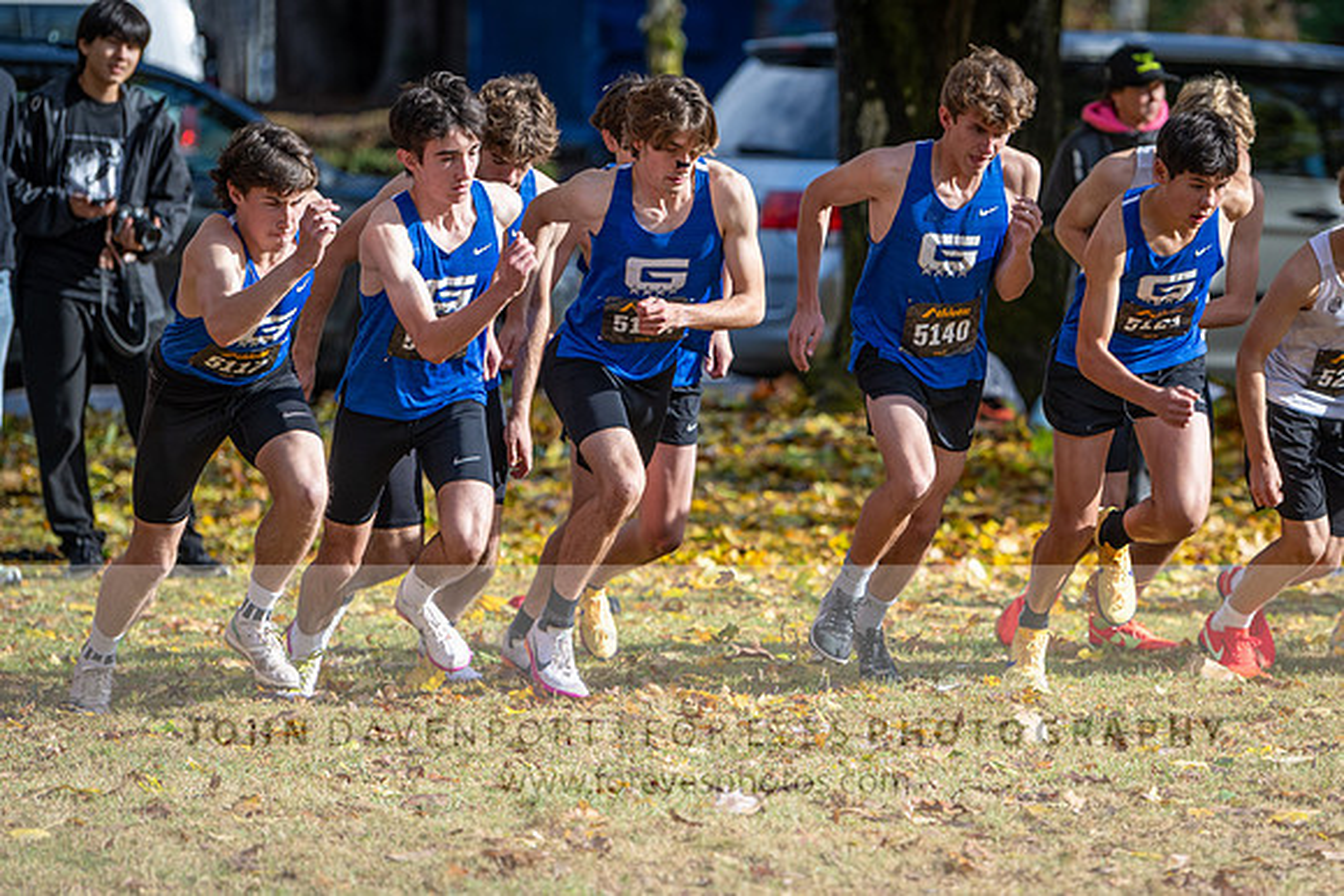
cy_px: 500
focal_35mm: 324
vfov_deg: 4.2
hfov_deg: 6.4
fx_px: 12104
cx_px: 918
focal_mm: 185
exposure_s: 1/1000
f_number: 2.8
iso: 100
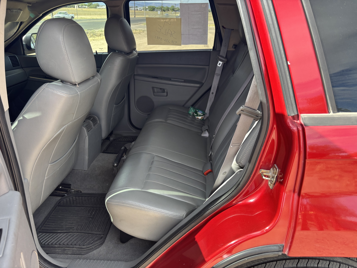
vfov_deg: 53.1
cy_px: 134
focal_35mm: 26
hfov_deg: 67.3
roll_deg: -1.9
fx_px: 268
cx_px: 178
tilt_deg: -25.0
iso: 40
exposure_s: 1/160
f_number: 1.6
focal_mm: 5.96
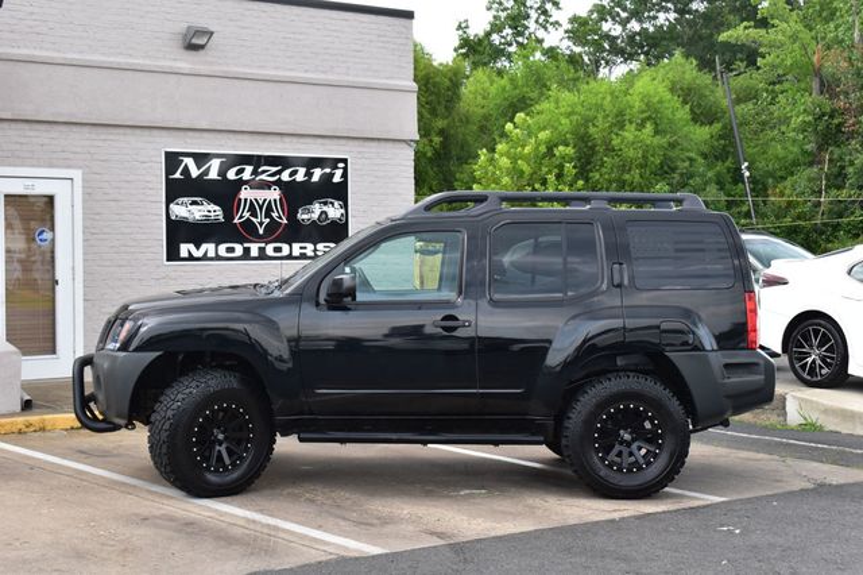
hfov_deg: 33.4
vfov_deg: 22.6
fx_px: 1438
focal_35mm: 60
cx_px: 432
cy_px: 288
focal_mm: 40
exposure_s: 1/160
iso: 400
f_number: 9
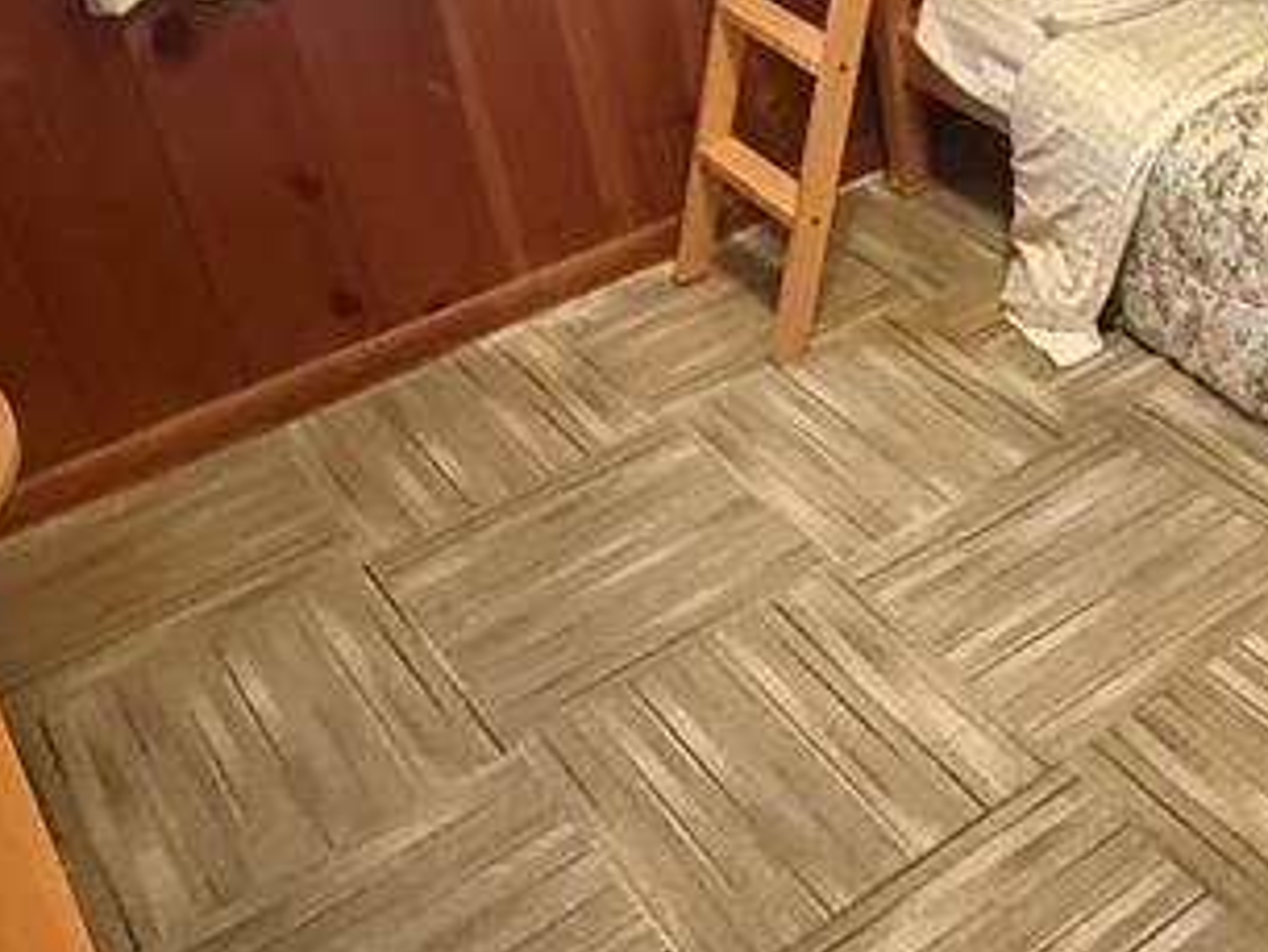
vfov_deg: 30.5
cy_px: 262
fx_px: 1722
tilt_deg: -30.9
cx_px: 1027
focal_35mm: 47
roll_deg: +3.6
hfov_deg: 38.8
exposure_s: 1/40
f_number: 2.2
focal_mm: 2.22
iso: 1250
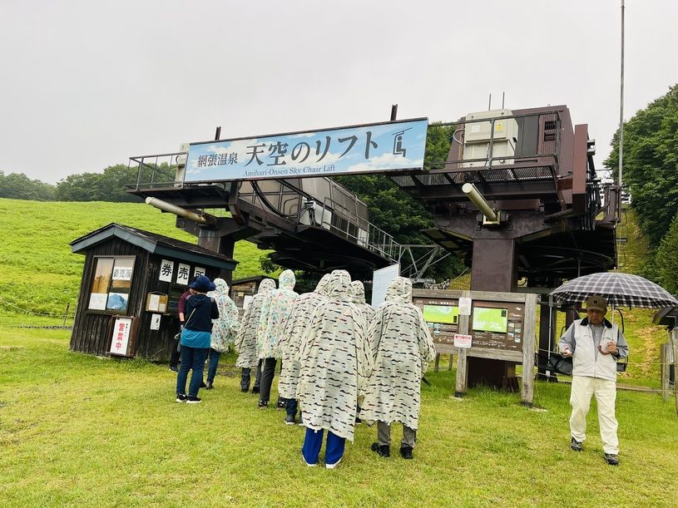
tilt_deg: +8.6
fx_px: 509
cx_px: 339
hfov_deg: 67.3
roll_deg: -5.9
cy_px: 254
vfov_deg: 53.1
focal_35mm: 26
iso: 40
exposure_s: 1/174
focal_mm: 5.1
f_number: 1.6
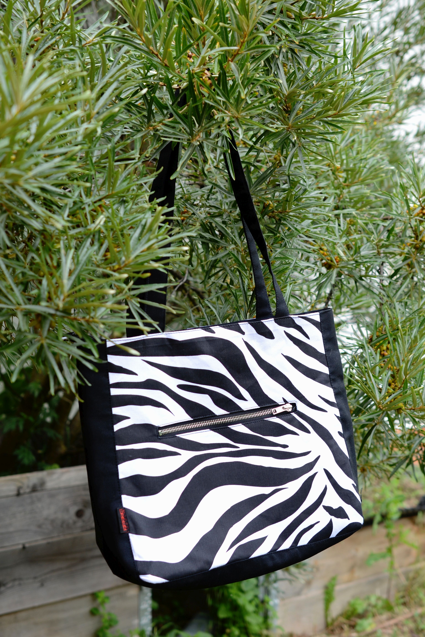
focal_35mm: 60
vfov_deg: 33.4
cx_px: 212
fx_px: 1062
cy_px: 318
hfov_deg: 22.6
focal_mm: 40
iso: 100
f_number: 4
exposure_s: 1/160
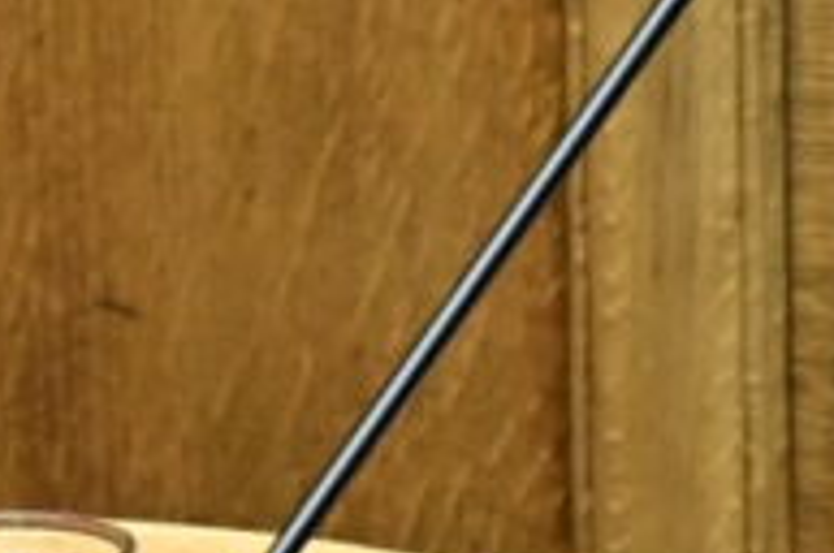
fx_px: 43226
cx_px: 2187
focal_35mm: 1869
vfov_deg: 0.7
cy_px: -350
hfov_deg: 1.1
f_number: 3.5
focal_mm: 200
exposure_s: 1/250
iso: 1000
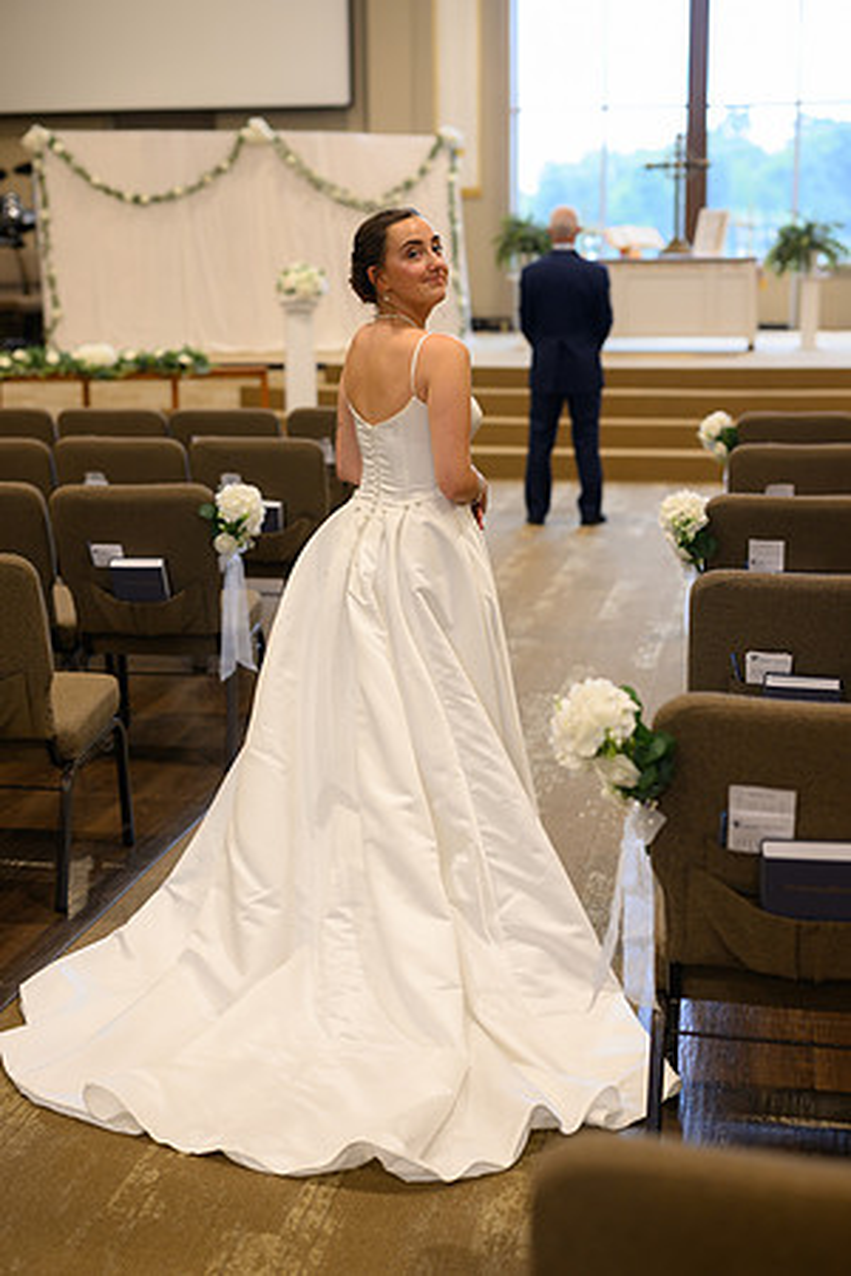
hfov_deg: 27.0
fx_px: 1773
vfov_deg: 39.6
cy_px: 638
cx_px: 426
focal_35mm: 50
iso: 400
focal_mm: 50
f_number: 2.2
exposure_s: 1/80
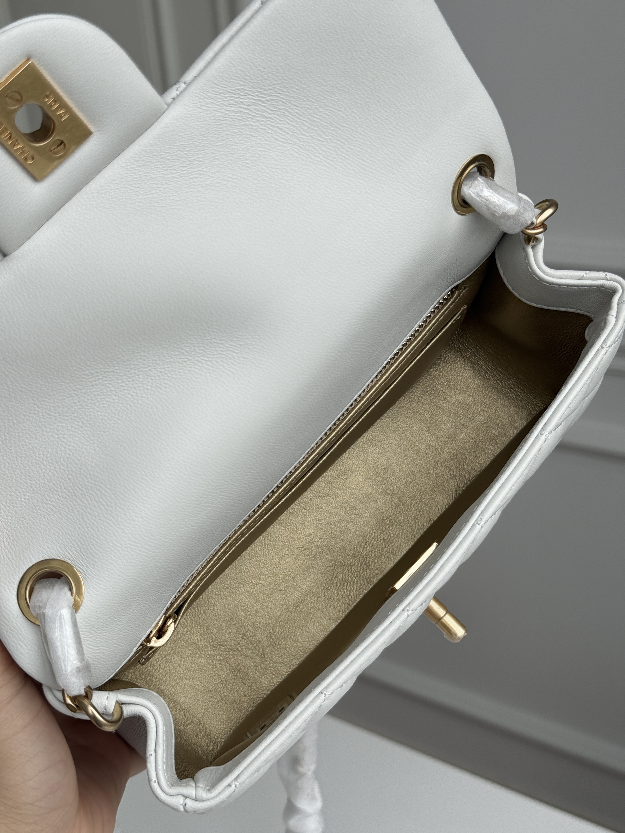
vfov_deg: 39.7
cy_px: 416
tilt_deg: -21.6
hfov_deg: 30.3
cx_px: 312
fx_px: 1156
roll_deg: +4.5
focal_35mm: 48
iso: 80
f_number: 1.78
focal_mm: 6.76
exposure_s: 1/837
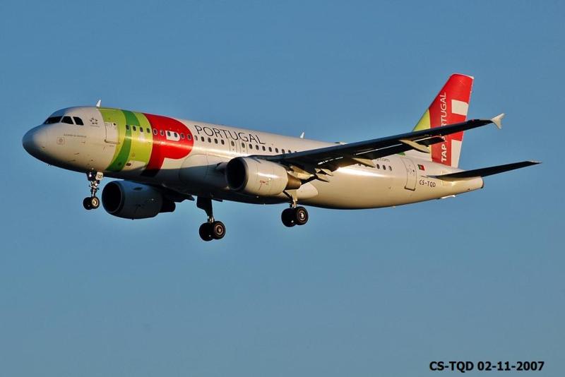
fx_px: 3415
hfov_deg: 9.5
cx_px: 282
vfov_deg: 6.3
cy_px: 188
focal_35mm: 218
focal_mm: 145
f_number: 6.3
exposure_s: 1/640
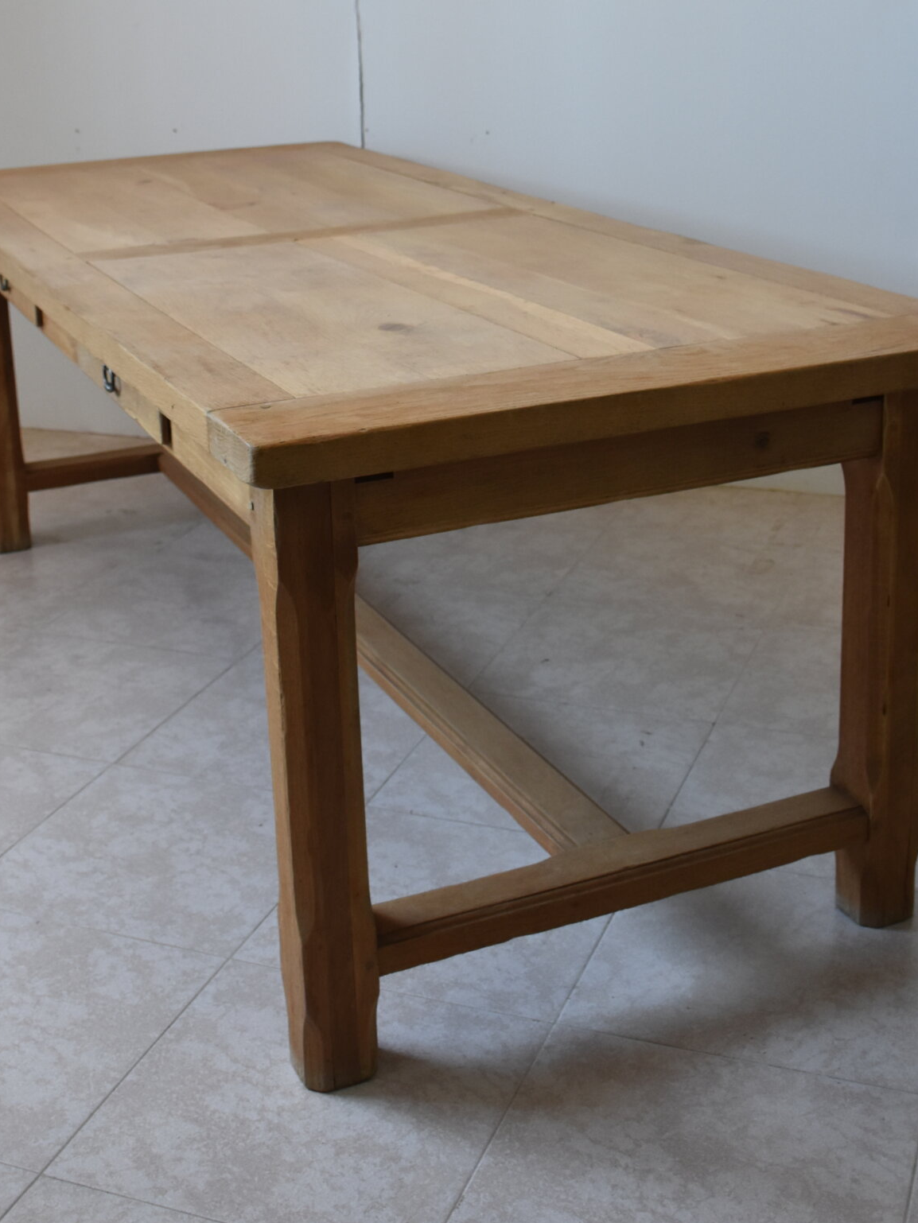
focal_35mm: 48
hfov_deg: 30.3
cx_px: 441
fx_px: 1697
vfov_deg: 39.0
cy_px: 369
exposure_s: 1/100
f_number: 5
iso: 800
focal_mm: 20
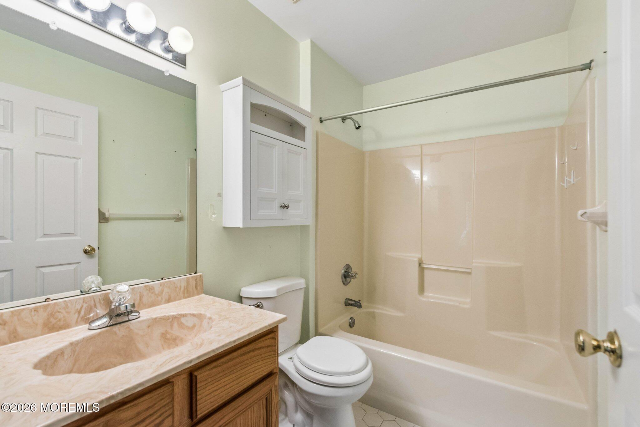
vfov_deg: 77.3
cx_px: 320
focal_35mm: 15
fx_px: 267
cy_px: 214
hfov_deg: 100.4
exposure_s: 1/100
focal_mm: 15
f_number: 7.1
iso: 1000
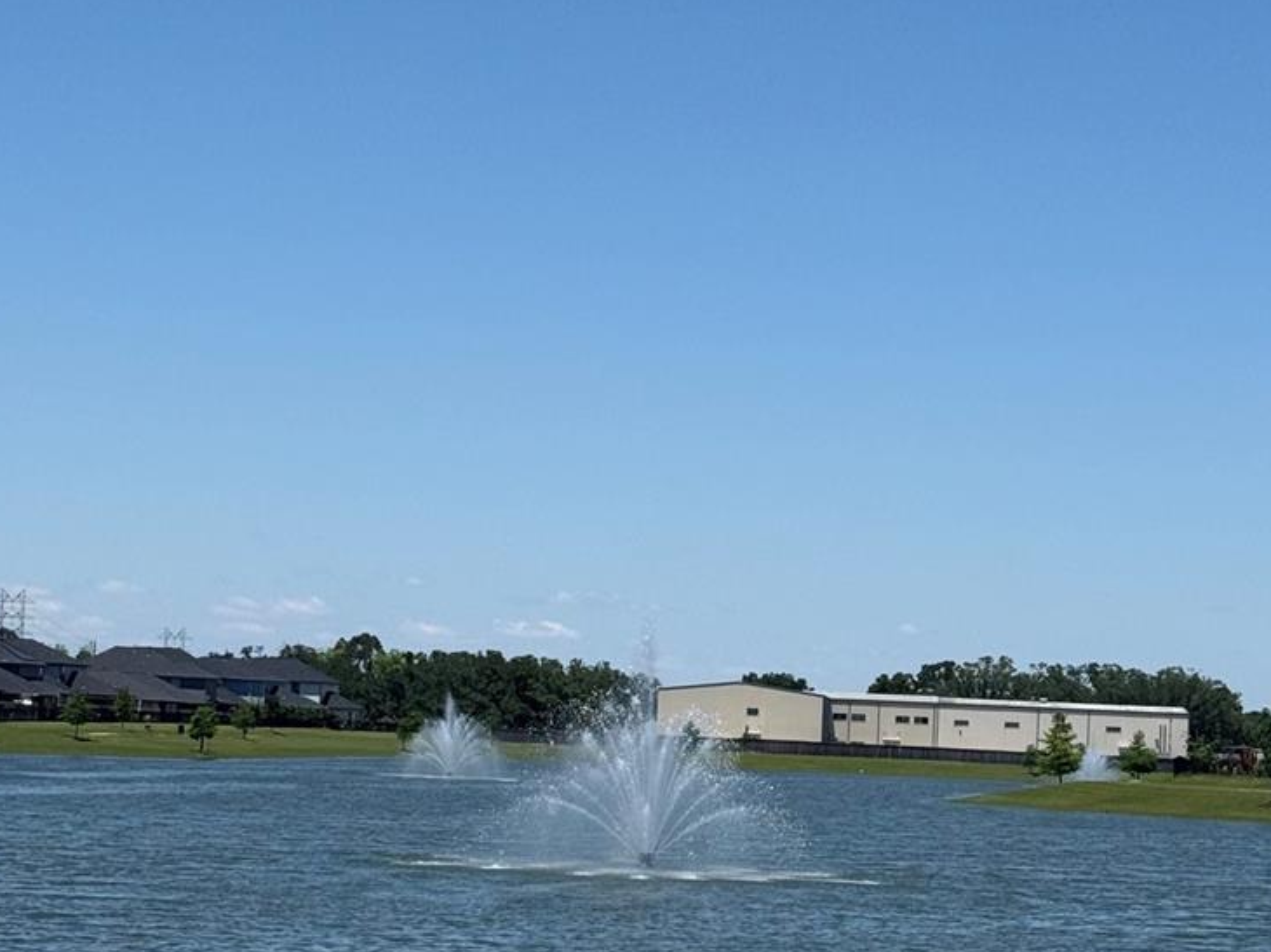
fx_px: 3707
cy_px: 658
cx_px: 618
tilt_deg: +1.1
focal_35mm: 101
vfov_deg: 14.6
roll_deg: -2.9
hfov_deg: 19.5
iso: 64
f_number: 1.78
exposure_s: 1/8772
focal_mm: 6.76
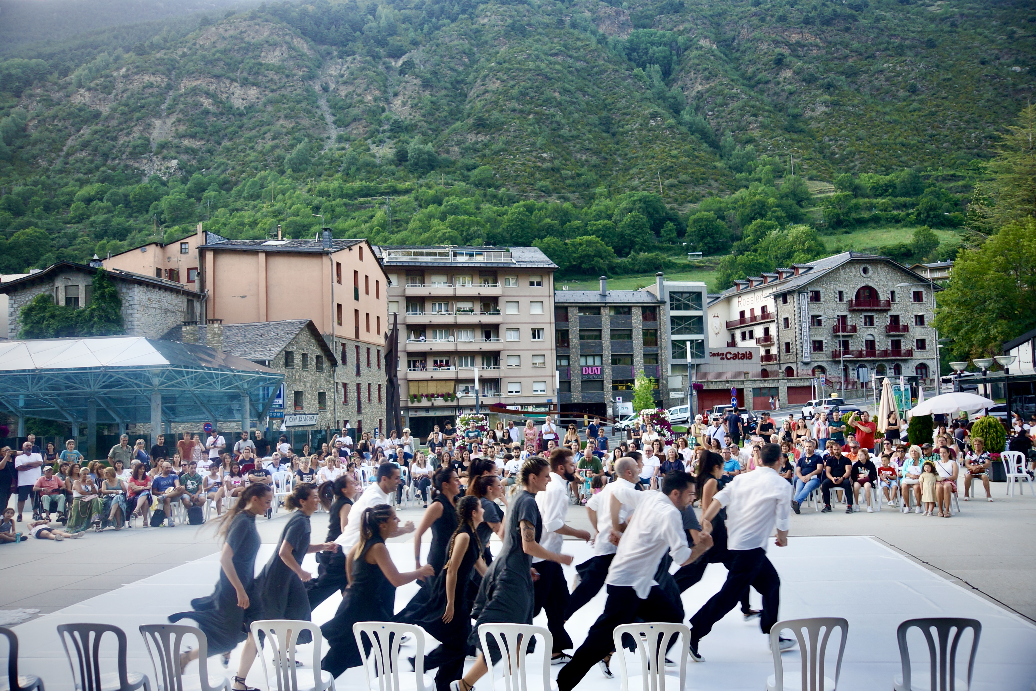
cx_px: 518
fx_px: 863
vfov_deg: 43.6
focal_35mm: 30
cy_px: 346
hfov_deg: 61.9
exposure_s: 1/160
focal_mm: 20
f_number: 4
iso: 160
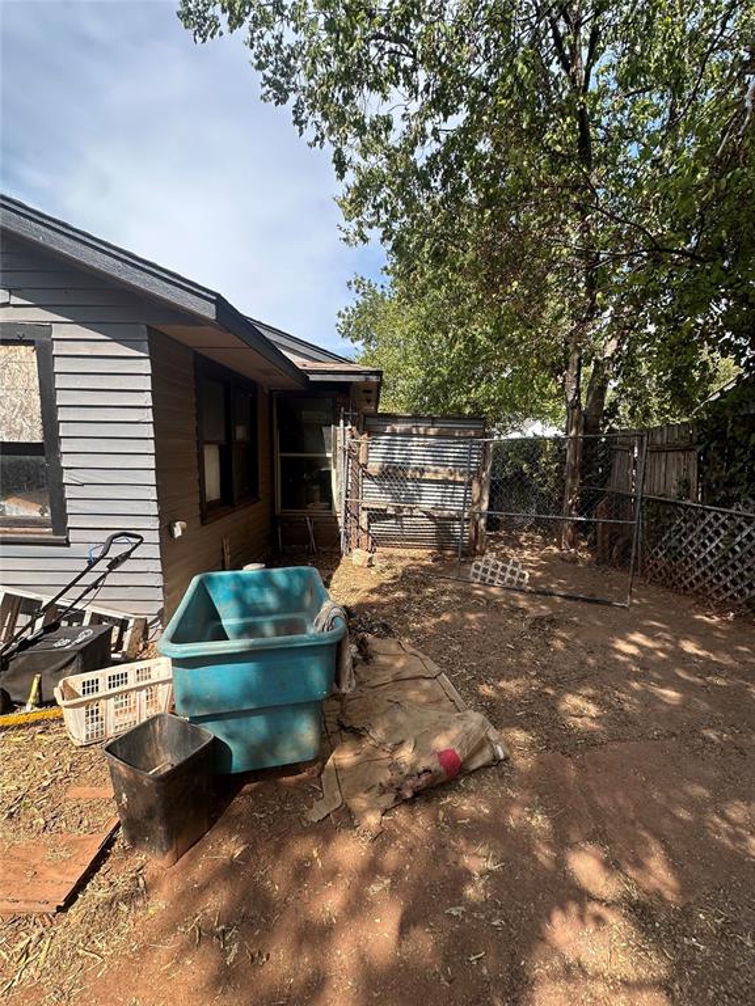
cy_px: 503
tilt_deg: -6.3
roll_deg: -2.1
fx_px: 407
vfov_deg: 102.1
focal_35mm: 14
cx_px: 378
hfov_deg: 85.7
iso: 40
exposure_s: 1/640
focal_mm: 2.22
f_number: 2.2
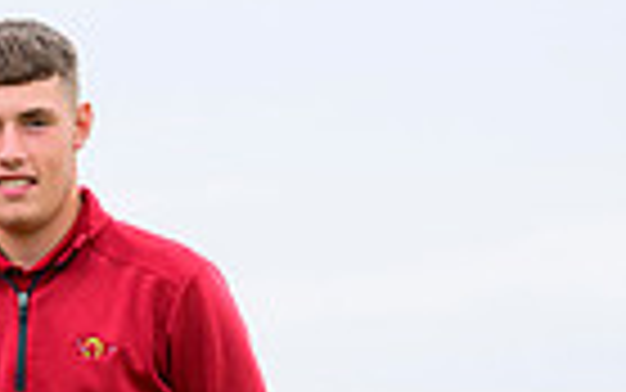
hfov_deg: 4.9
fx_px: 7254
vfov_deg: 3.1
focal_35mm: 425
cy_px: 665
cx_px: -649
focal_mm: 100
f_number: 5.6
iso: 1000
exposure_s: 1/800
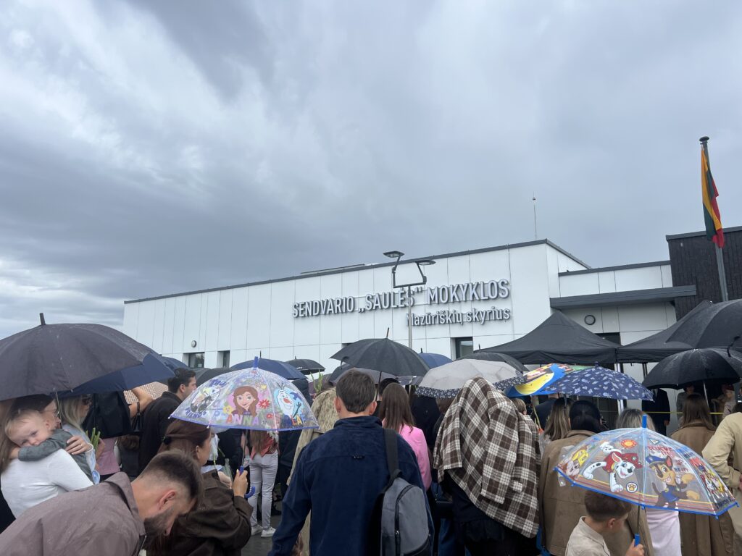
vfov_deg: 53.1
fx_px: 557
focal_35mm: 26
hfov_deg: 67.3
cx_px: 371
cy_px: 278
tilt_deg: +10.8
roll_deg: +0.0
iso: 50
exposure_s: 1/1326
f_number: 1.5
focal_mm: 5.7
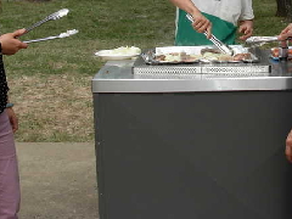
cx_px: 230
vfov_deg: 18.9
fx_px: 641
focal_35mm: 76
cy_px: 5
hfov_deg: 25.3
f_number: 4.9
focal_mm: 6.3
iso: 79
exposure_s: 1/443
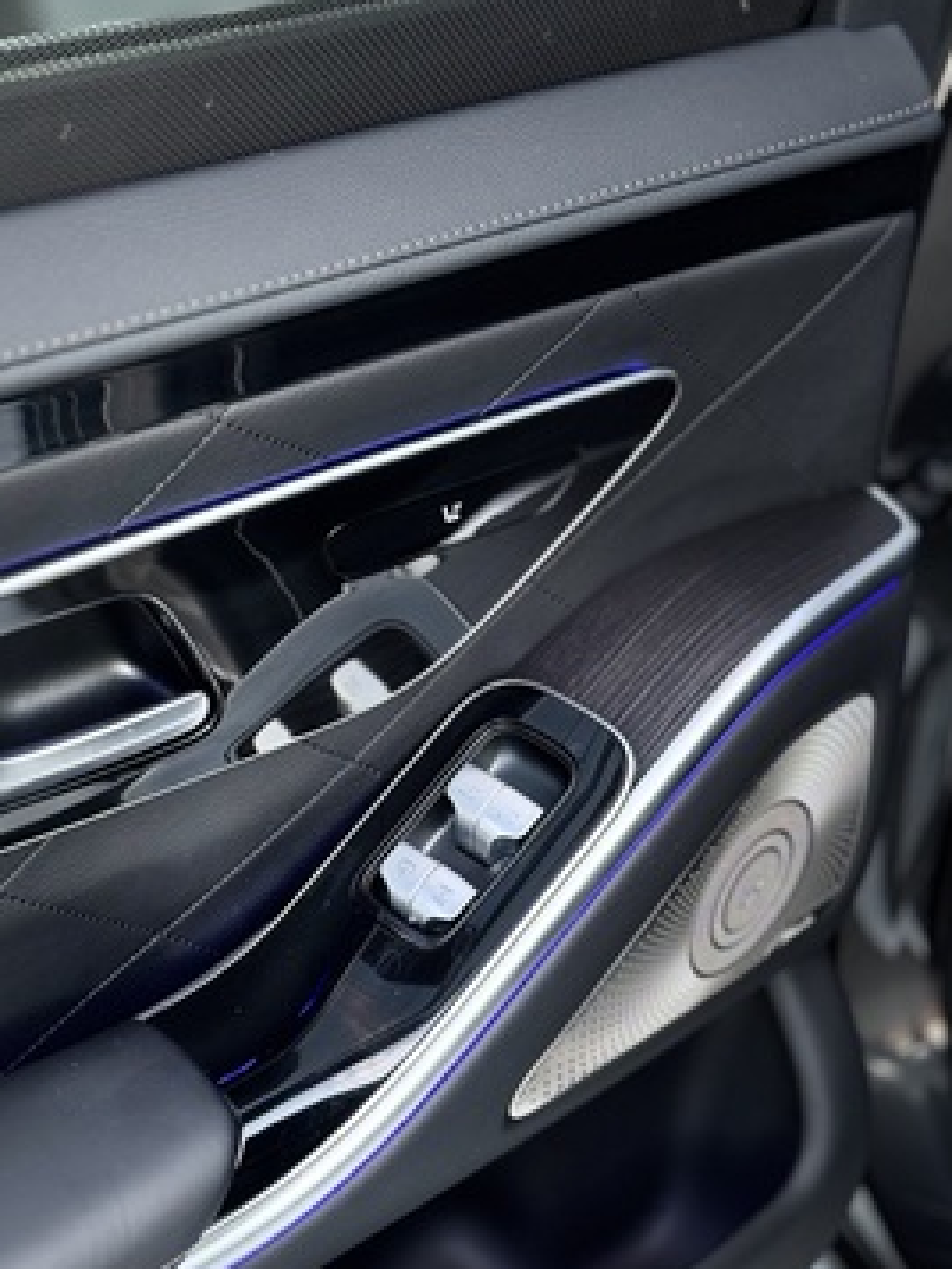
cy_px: 825
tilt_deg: -30.9
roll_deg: +4.3
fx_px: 2345
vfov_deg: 30.1
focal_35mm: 64
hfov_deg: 22.9
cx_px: 346
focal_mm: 6.76
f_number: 1.78
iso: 160
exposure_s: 1/60
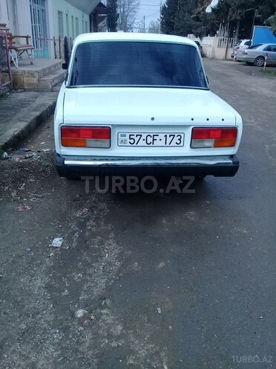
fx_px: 330
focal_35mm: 31
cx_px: 138
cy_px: 184
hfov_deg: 45.4
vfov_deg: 58.4
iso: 64
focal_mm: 3.3
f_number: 2.2
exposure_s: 1/1152
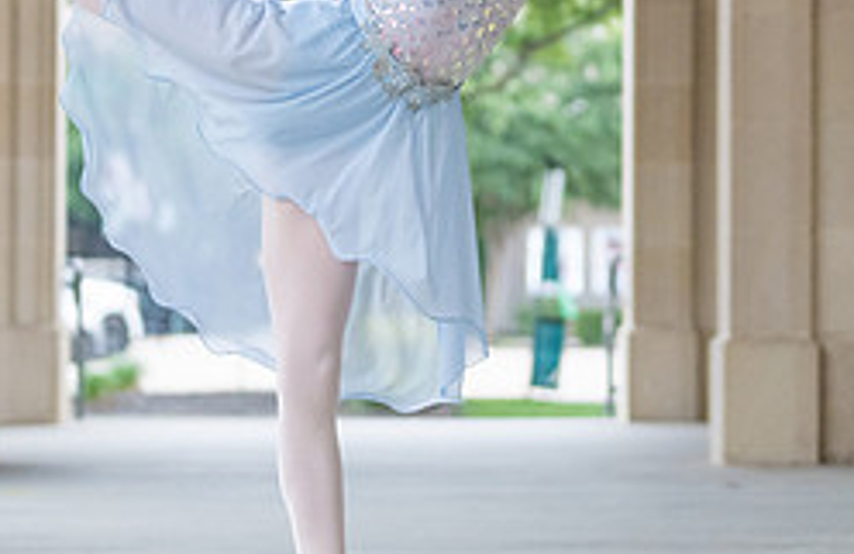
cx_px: 343
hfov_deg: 11.1
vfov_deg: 7.2
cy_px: 174
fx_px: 4377
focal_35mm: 186
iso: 2500
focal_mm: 70
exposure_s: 1/1000
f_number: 2.8
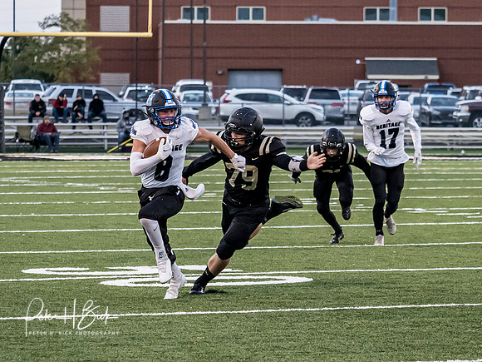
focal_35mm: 232
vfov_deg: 6.4
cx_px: 263
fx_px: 3229
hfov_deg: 8.5
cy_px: 213
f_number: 2.8
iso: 2500
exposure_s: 1/1000
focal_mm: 62
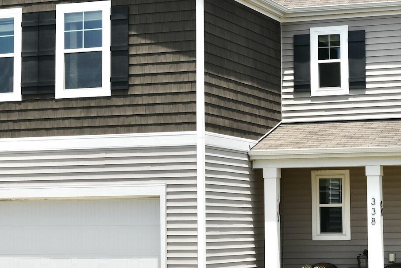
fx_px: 1181
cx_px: 226
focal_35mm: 106
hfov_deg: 19.3
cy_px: 129
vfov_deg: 12.9
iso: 100
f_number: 13
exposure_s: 1/200
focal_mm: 50
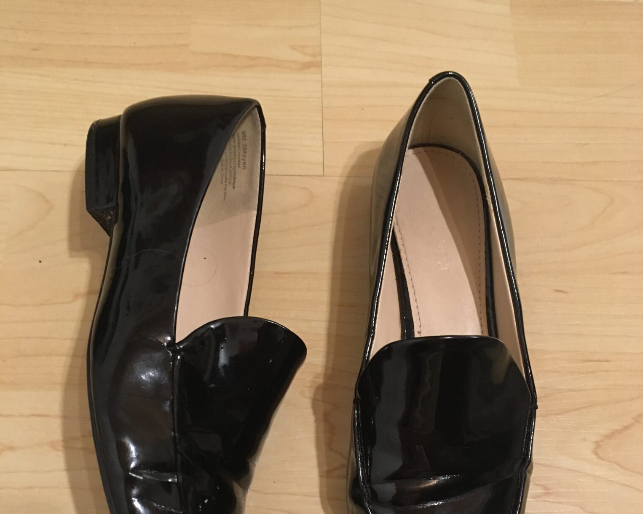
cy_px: 359
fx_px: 723
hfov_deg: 47.9
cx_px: 322
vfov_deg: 38.5
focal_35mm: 38
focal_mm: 4.15
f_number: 2.2
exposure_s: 1/17
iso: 200
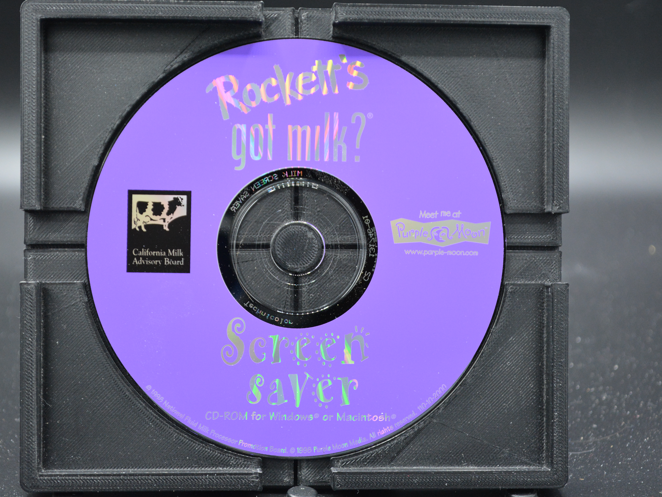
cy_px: 245
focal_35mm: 79
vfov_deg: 18.7
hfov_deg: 24.7
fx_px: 1511
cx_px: 304
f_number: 5.6
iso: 1600
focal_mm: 48
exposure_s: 1/20
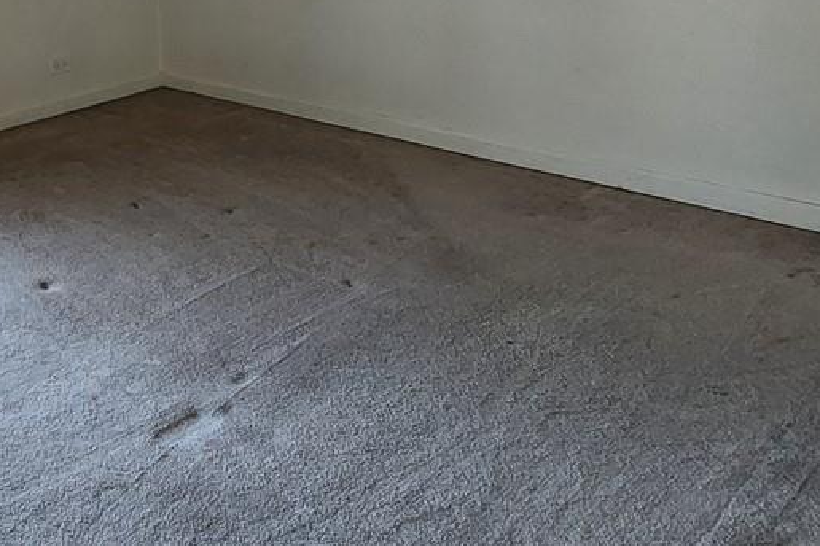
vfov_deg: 28.4
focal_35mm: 42
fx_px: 956
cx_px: -32
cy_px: -84
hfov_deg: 39.8
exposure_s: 1/60
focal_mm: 2.2
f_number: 2.2
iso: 250
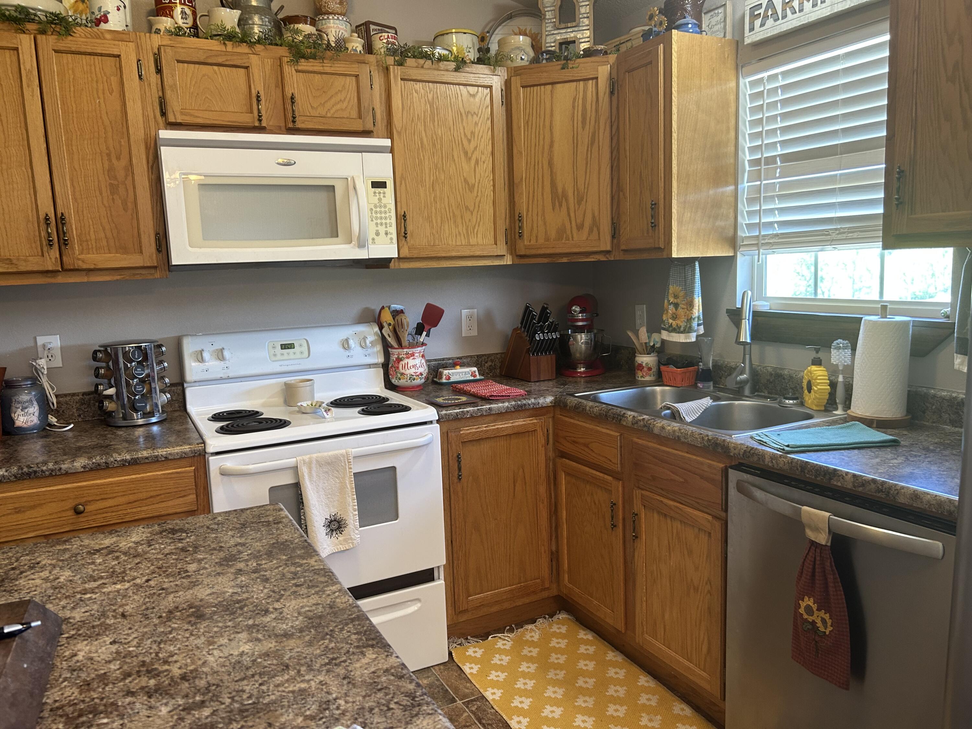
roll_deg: +2.0
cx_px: 486
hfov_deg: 67.3
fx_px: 730
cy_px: 364
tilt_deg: -8.1
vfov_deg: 53.1
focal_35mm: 26
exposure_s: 1/60
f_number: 1.5
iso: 160
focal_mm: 5.7
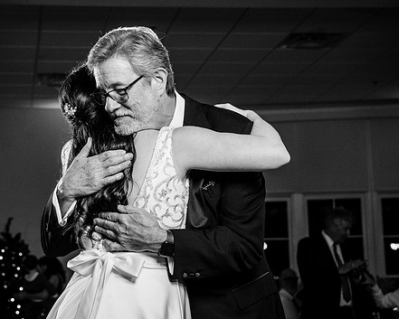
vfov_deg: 17.3
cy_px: 171
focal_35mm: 89
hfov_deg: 21.4
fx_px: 1051
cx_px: 135
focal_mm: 64
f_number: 5.6
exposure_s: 1/200
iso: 2000
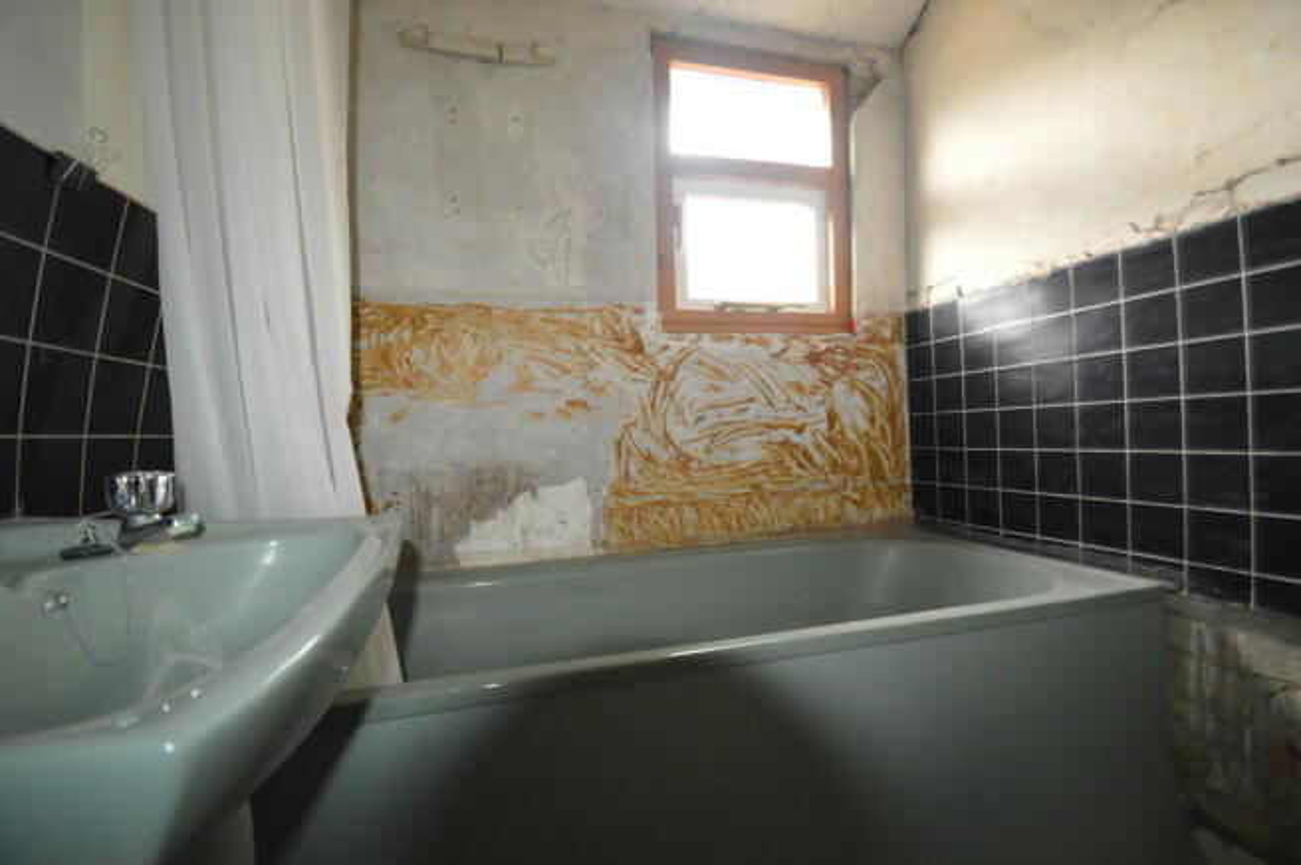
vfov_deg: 77.2
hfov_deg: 100.4
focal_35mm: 15
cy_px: 432
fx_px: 542
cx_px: 650
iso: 3200
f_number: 3.5
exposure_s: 1/60
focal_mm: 10
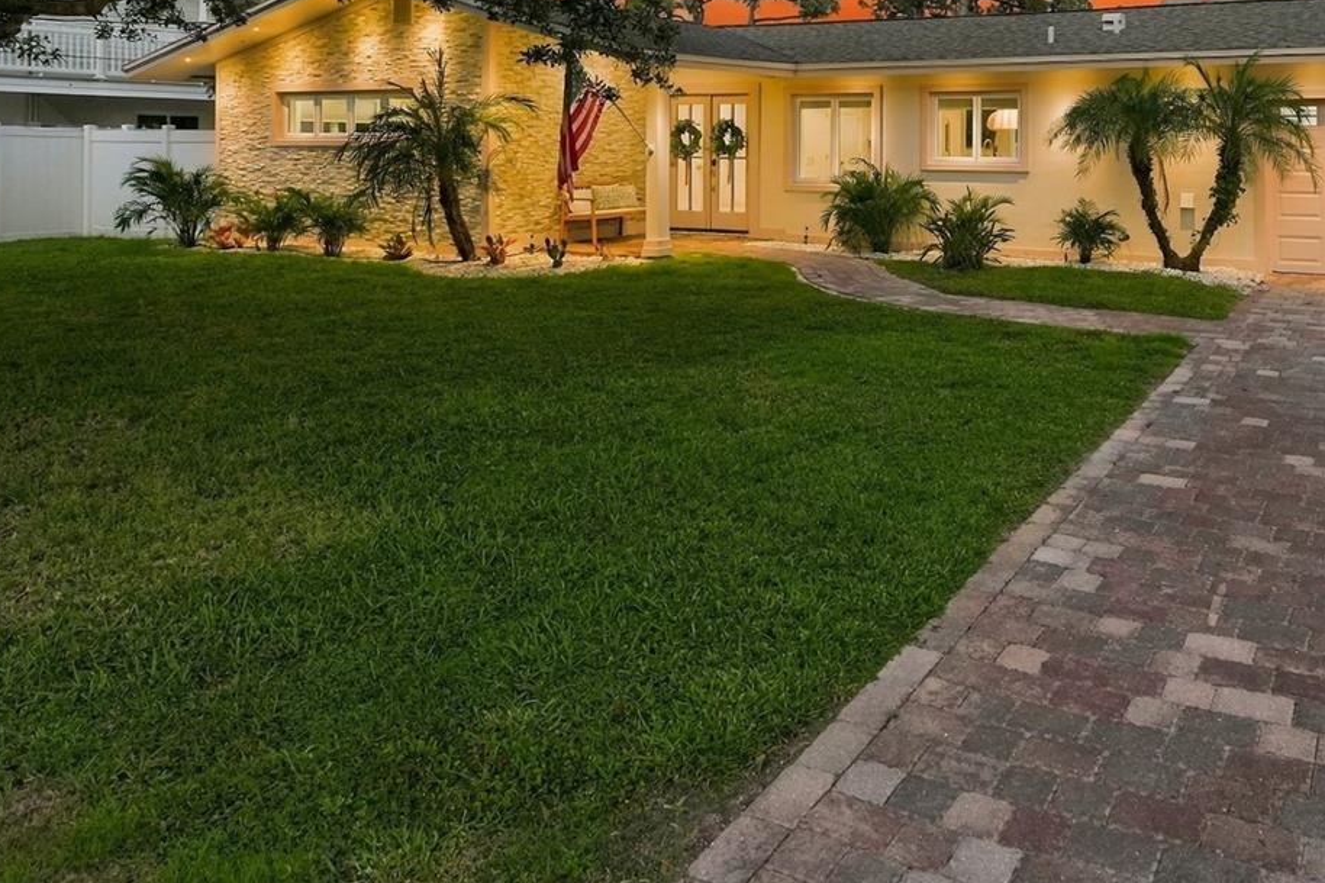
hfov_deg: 62.1
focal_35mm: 28
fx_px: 1030
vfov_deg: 43.7
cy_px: 148
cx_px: 980
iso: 1600
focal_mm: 16
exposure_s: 1/50
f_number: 5.6
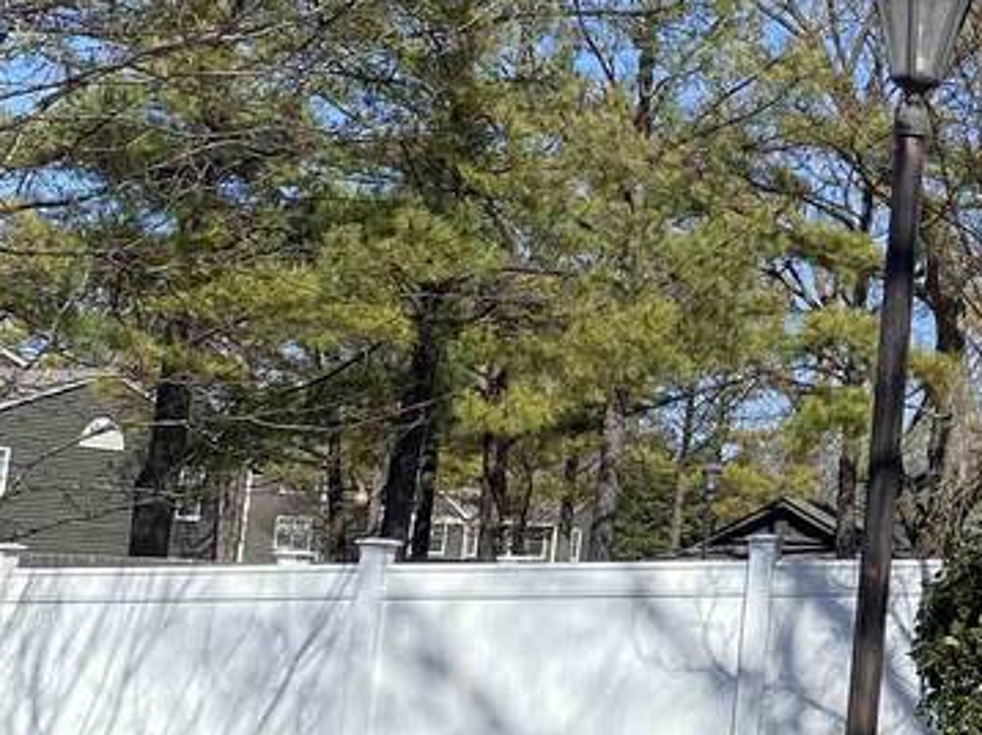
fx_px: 2636
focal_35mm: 93
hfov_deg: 18.6
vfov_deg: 15.7
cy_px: 123
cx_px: 1484
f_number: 1.8
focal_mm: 4.25
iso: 32
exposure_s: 1/2268
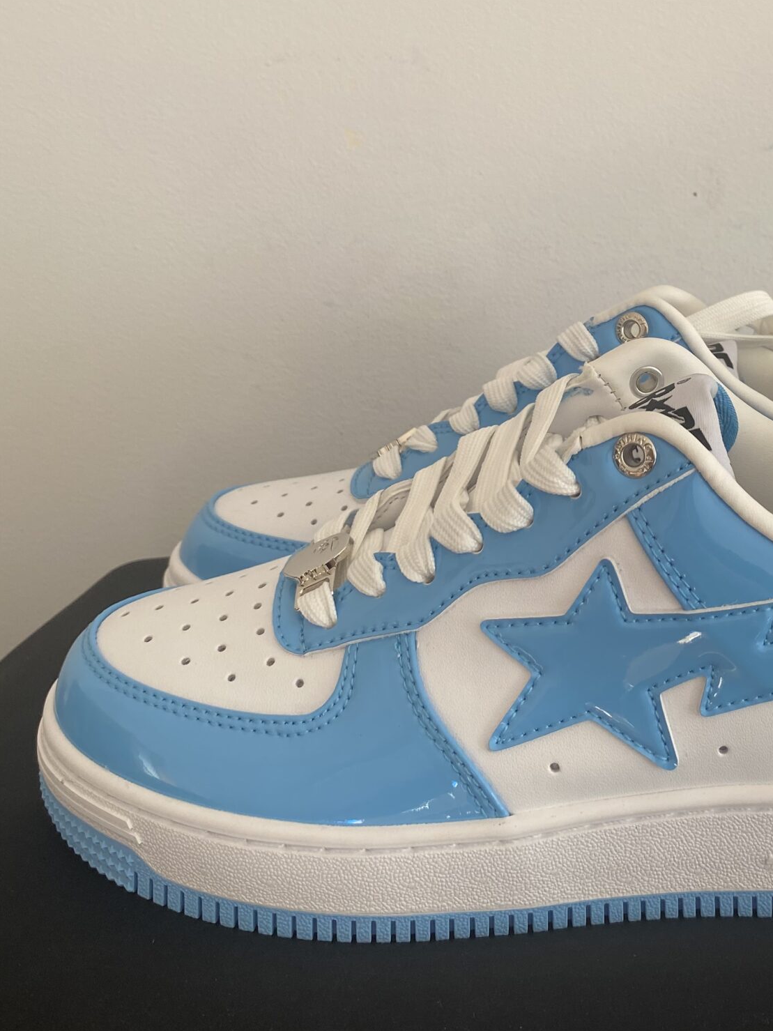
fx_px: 1340
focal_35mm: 45
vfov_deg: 41.4
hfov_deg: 31.6
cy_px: 320
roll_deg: +2.2
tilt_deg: -12.5
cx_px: 579
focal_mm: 4.25
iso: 50
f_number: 1.8
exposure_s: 1/122
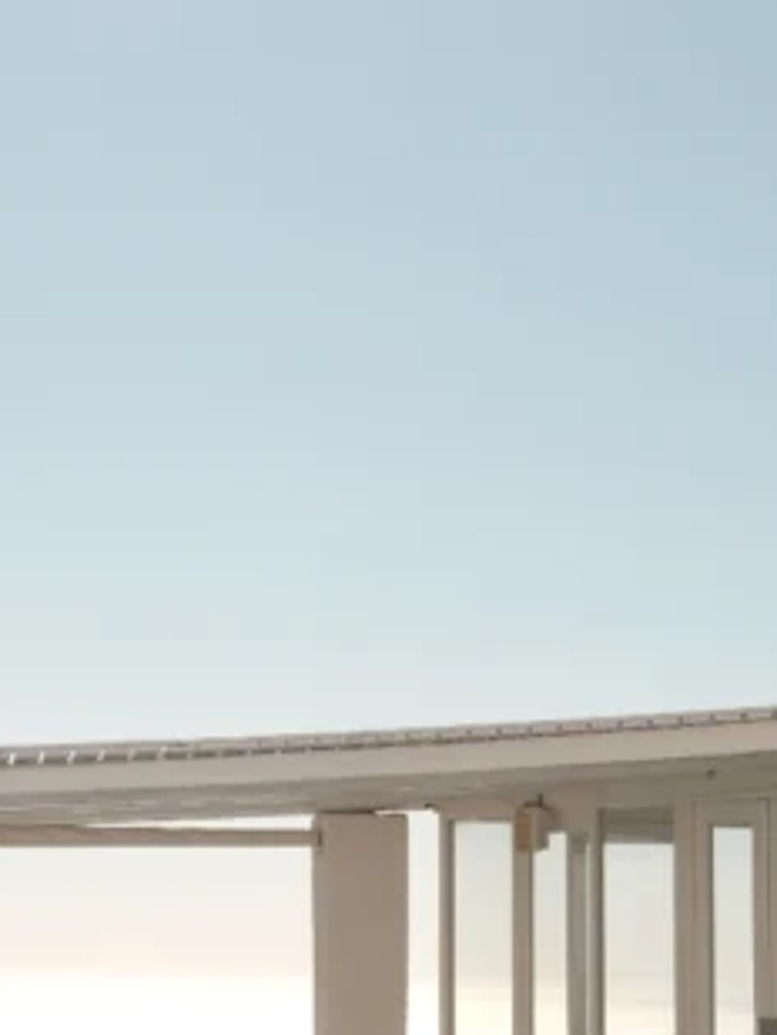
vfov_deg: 19.2
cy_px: 425
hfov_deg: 14.4
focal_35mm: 102
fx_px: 3051
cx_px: 172
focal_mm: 21.4
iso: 160
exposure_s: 1/1250
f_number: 5.6
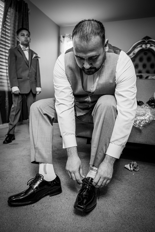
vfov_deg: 76.1
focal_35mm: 23
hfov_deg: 55.1
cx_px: 78
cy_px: 116
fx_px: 148
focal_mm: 23
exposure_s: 1/125
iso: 200
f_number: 2.8
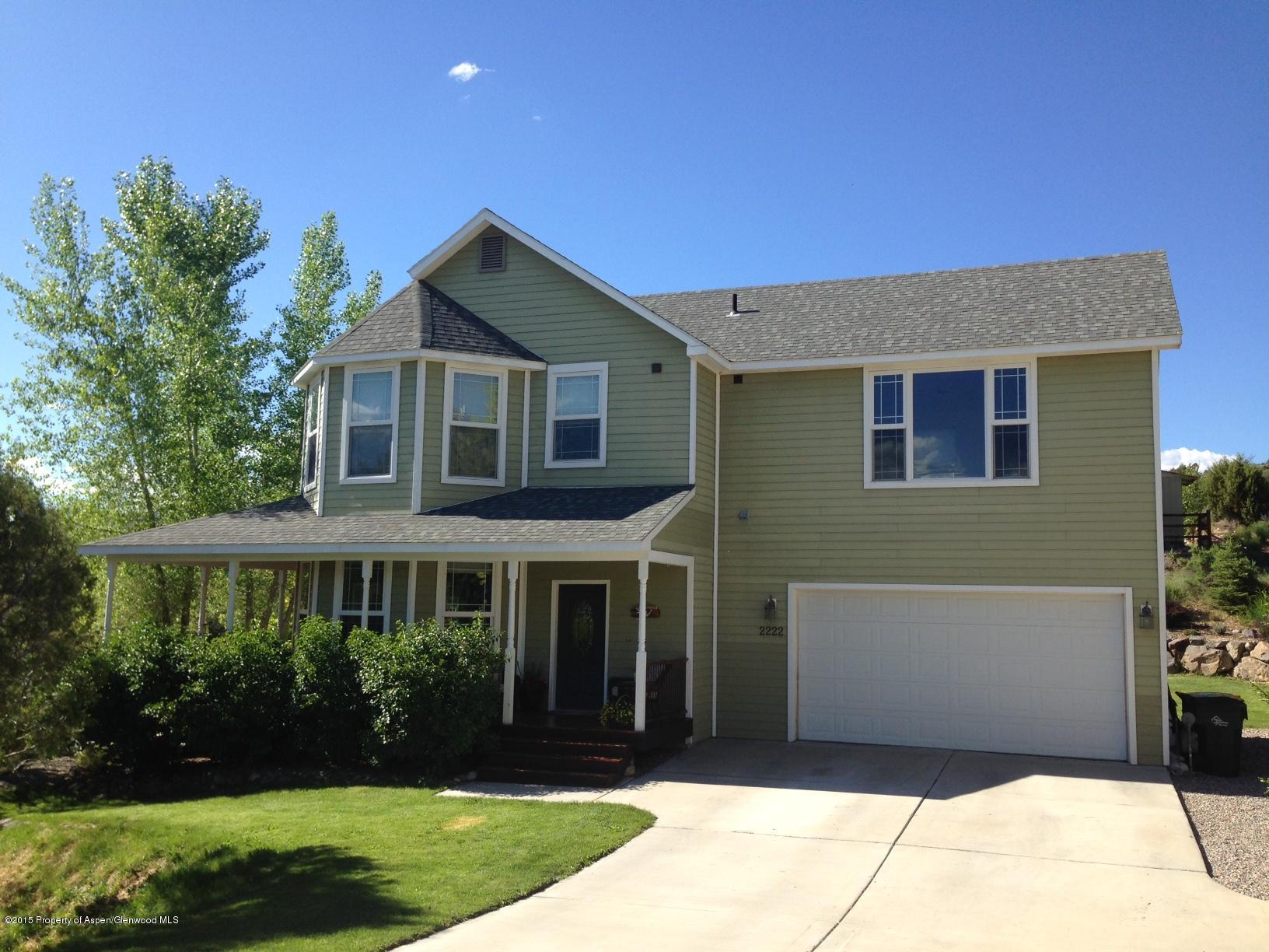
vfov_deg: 42.9
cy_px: 476
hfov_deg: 55.4
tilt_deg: +6.0
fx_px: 1210
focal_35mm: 33
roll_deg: -0.9
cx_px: 634
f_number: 2.4
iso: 50
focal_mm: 4.12
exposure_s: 1/1043
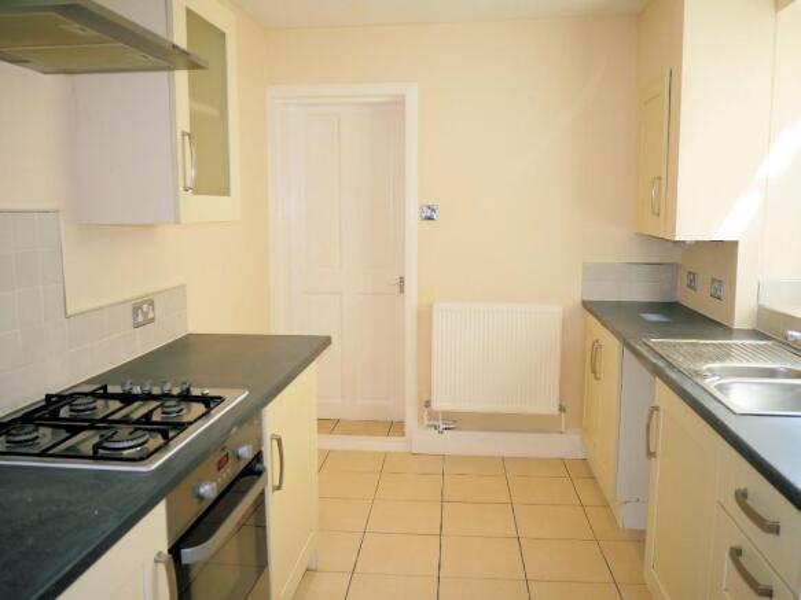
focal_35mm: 28
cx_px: 400
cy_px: 300
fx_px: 648
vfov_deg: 49.7
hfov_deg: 63.5
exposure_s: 1/160
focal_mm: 14
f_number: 3.2
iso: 160
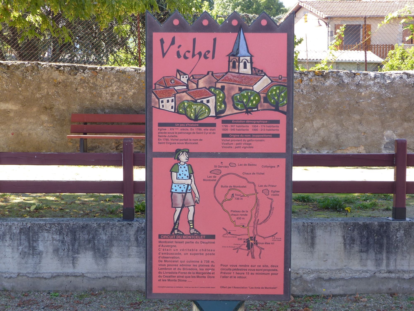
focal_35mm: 61
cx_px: 207
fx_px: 730
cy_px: 156
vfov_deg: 24.0
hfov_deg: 31.7
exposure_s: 1/125
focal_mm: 10.9
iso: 100
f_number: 4
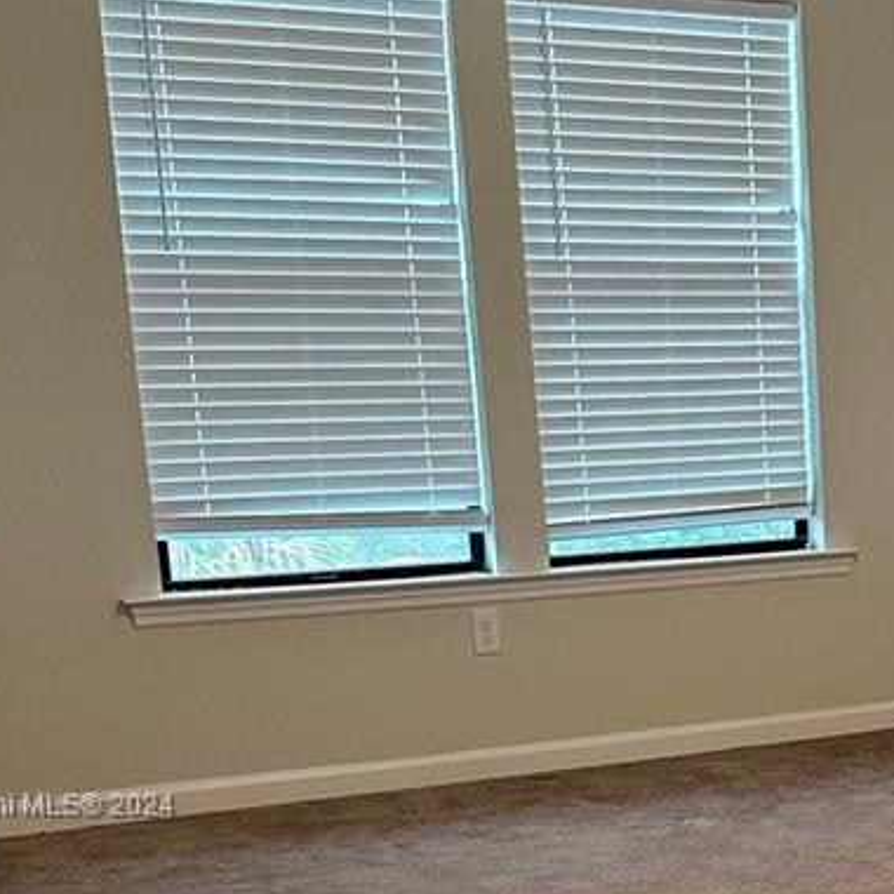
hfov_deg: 25.0
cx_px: 802
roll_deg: +2.3
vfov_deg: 24.9
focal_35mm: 67
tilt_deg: -10.4
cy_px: 807
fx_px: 1958
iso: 250
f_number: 1.78
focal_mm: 6.86
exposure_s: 1/60
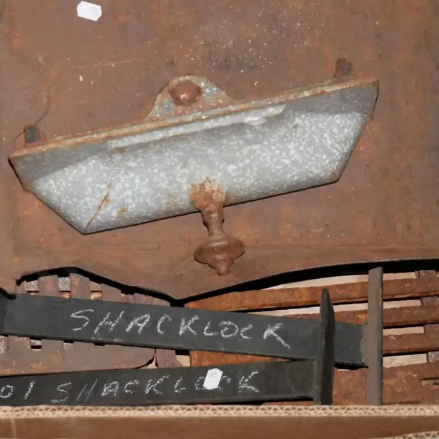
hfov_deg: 15.7
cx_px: 172
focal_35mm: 111
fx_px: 1593
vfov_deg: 15.7
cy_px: 185
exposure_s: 1/80
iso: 3200
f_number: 5.4
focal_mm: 39
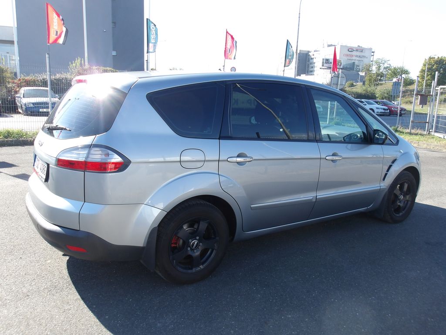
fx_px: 348
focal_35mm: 27
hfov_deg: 65.3
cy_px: 168
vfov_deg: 51.4
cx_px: 223
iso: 100
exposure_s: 1/390
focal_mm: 4.9
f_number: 3
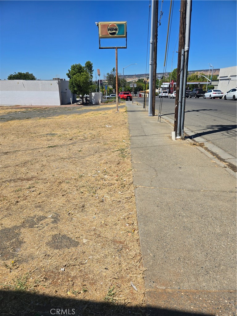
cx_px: 118
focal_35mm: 23
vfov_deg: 73.9
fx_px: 210
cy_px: 158
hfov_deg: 58.9
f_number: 1.7
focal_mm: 6.3
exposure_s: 1/1160
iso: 12
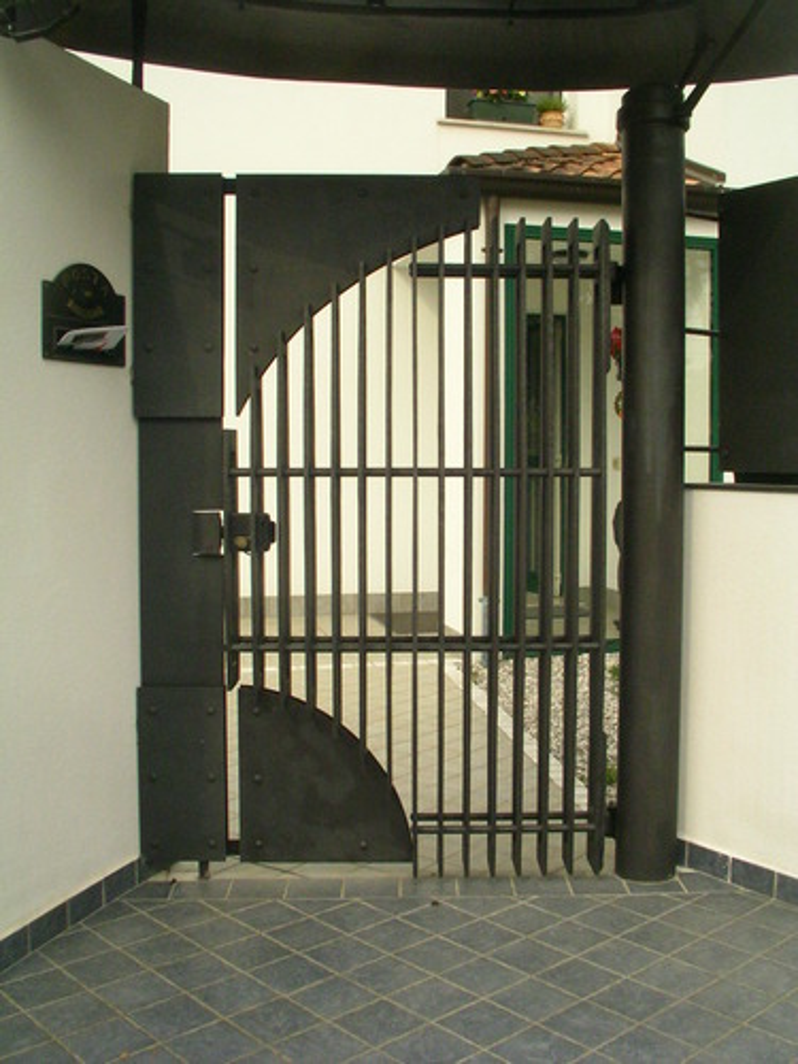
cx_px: 399
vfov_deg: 50.1
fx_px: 1137
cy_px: 532
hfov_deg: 38.7
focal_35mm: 37
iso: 200
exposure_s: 1/270
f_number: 6.8
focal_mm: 5.7
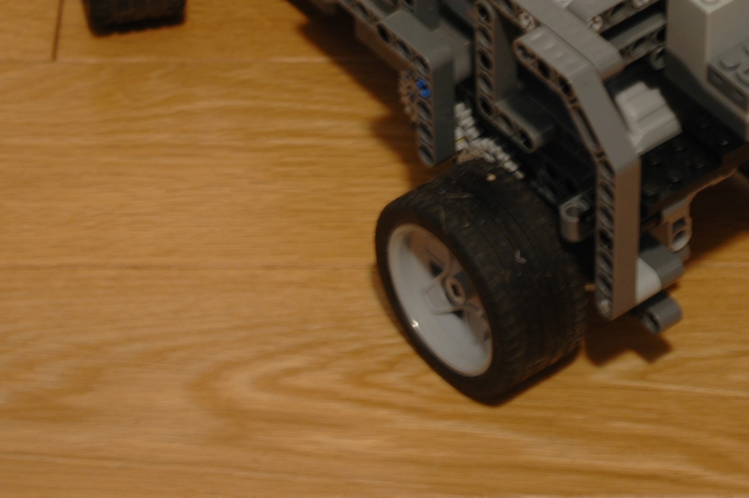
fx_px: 3827
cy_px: -21
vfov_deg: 7.4
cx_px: 452
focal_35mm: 184
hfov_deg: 11.2
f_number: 5.6
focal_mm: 55
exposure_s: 1
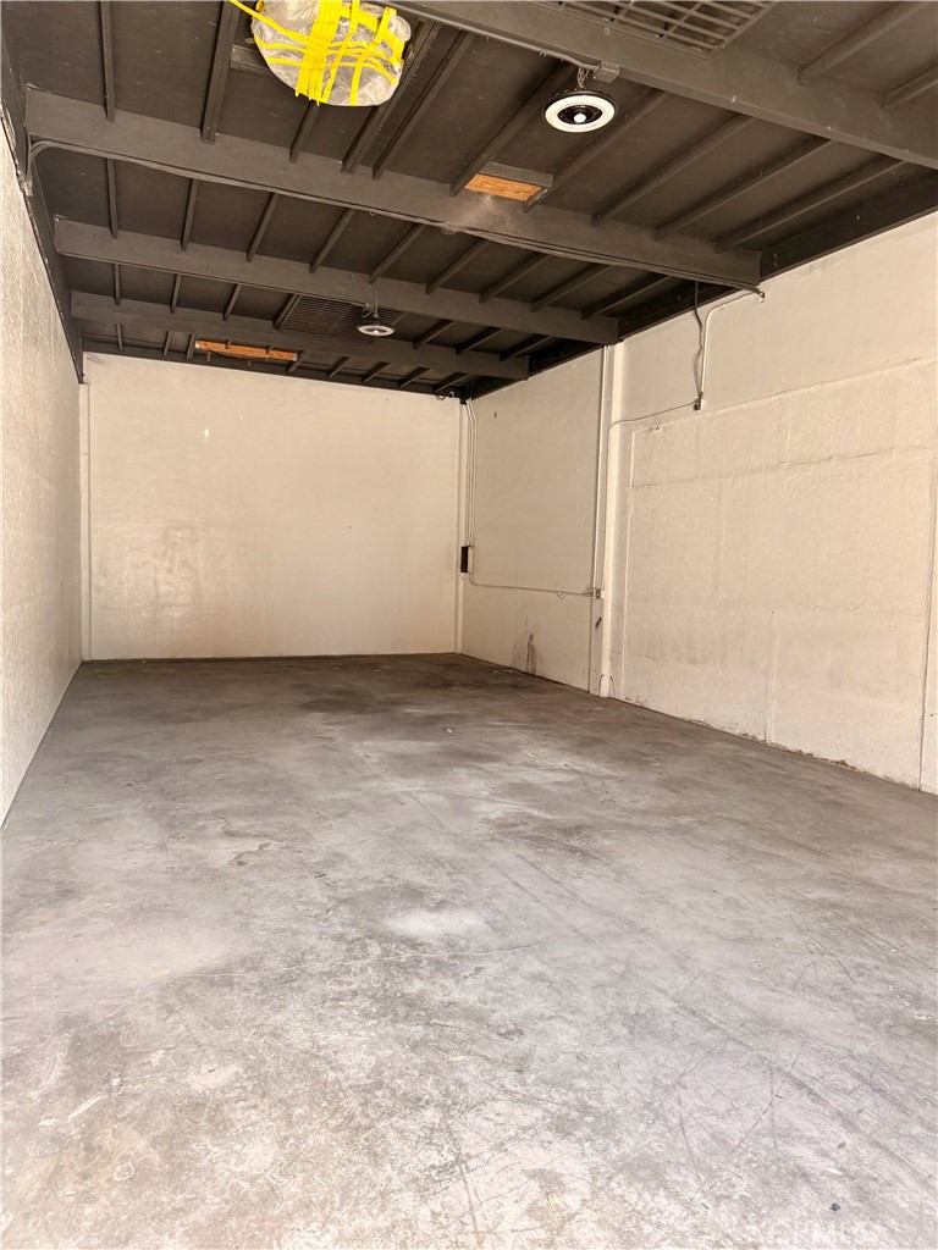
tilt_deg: -1.3
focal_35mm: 24
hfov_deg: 56.8
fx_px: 867
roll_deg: -0.8
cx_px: 469
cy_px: 625
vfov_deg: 71.6
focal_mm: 6.76
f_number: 1.78
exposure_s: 1/121
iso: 160
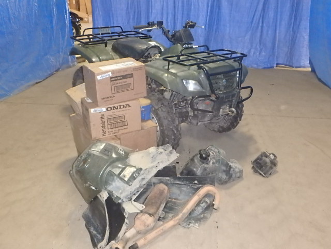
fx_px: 296
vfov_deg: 45.4
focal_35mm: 31
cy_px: 124
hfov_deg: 58.4
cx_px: 166
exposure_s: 1/40
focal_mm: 5.6
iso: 1250
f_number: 4.7
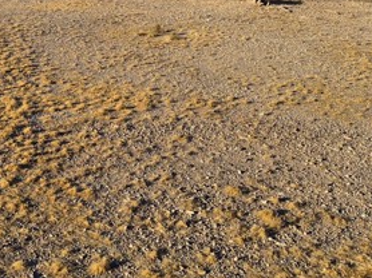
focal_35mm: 53
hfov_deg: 35.2
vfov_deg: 25.9
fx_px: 569
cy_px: -8
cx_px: 84
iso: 80
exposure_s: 1/4576
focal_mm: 5.4
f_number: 1.8
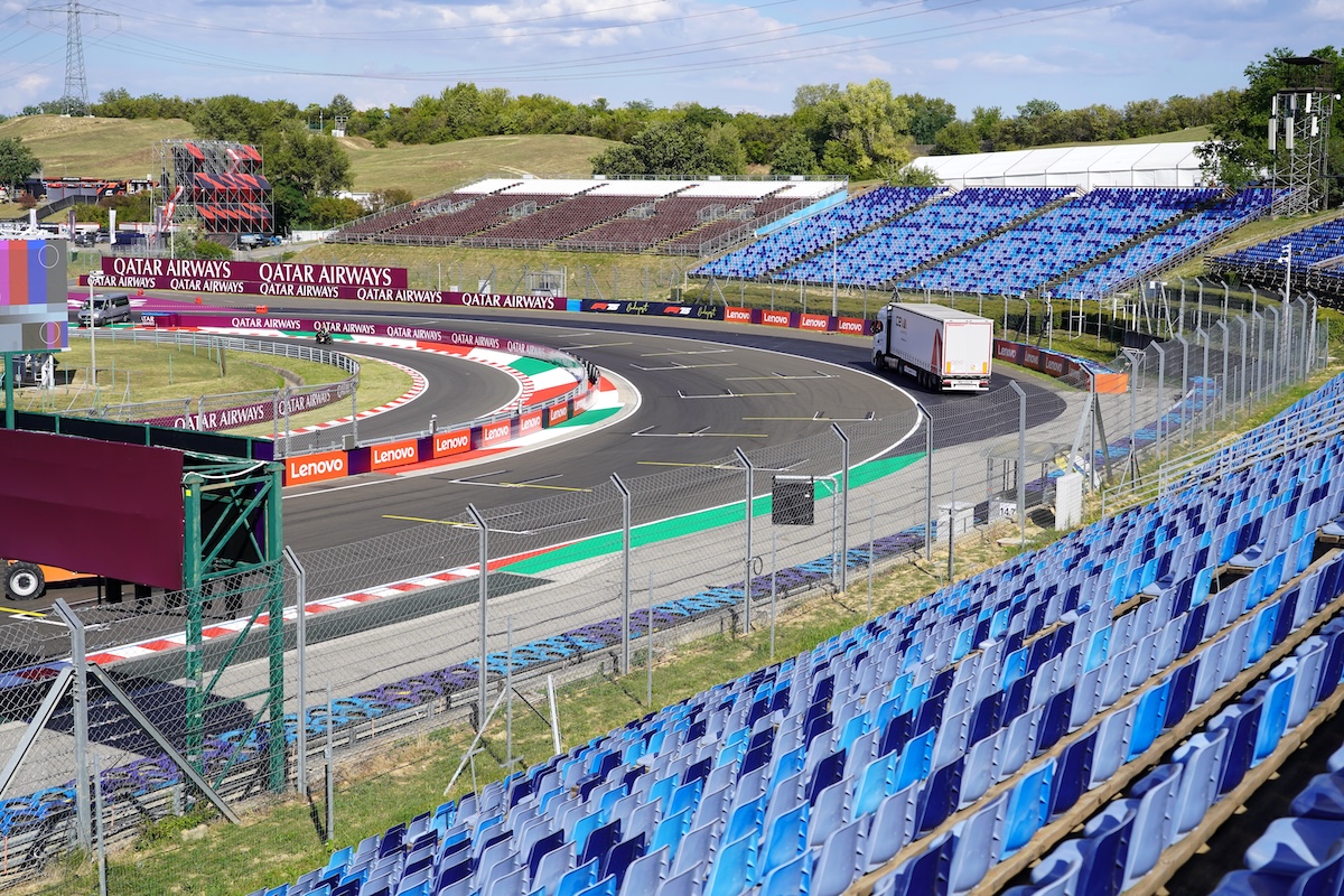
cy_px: 448
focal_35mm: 48
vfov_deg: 28.1
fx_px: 1792
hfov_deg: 41.1
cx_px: 672
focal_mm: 48
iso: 100
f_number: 5
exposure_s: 1/800
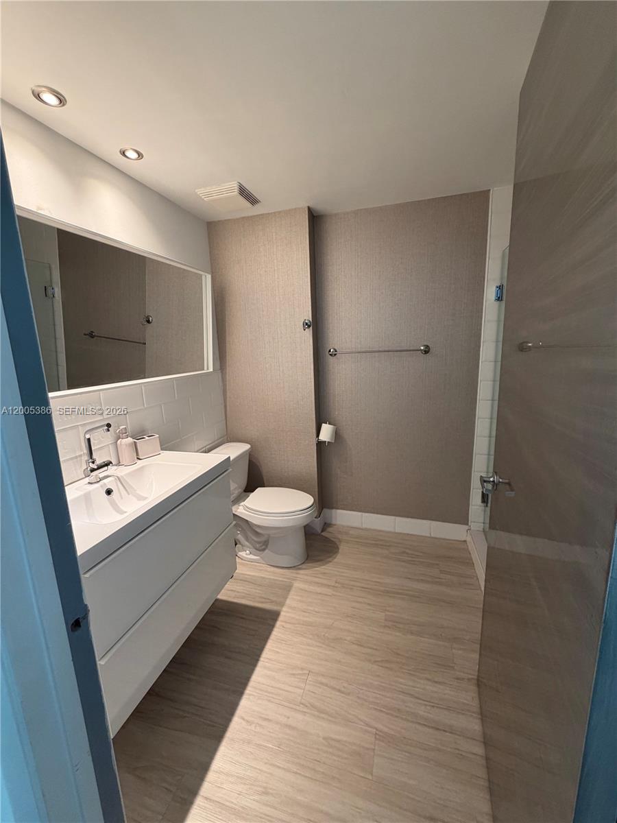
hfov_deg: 85.7
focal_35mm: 14
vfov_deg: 102.1
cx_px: 308
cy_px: 412
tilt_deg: -11.1
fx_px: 333
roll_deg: +2.4
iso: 250
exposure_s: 1/60
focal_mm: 2.22
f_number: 2.2
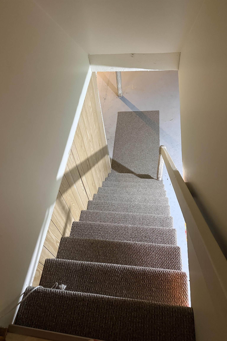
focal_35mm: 25
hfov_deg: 51.3
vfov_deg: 71.5
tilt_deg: -54.2
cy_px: 170
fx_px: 236
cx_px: 111
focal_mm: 6.76
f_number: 1.78
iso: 800
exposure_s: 1/40
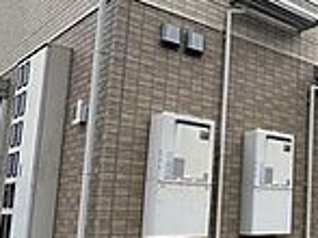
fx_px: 413
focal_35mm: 45
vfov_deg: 31.8
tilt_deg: +5.8
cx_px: 398
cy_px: 161
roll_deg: -1.6
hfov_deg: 33.0
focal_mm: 1.57
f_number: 1.8
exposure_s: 1/327
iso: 32
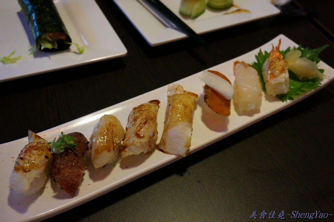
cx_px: 167
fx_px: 431
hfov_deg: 42.4
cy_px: 111
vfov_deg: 28.9
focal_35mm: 46
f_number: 5
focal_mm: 31
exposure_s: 1/160
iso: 3200
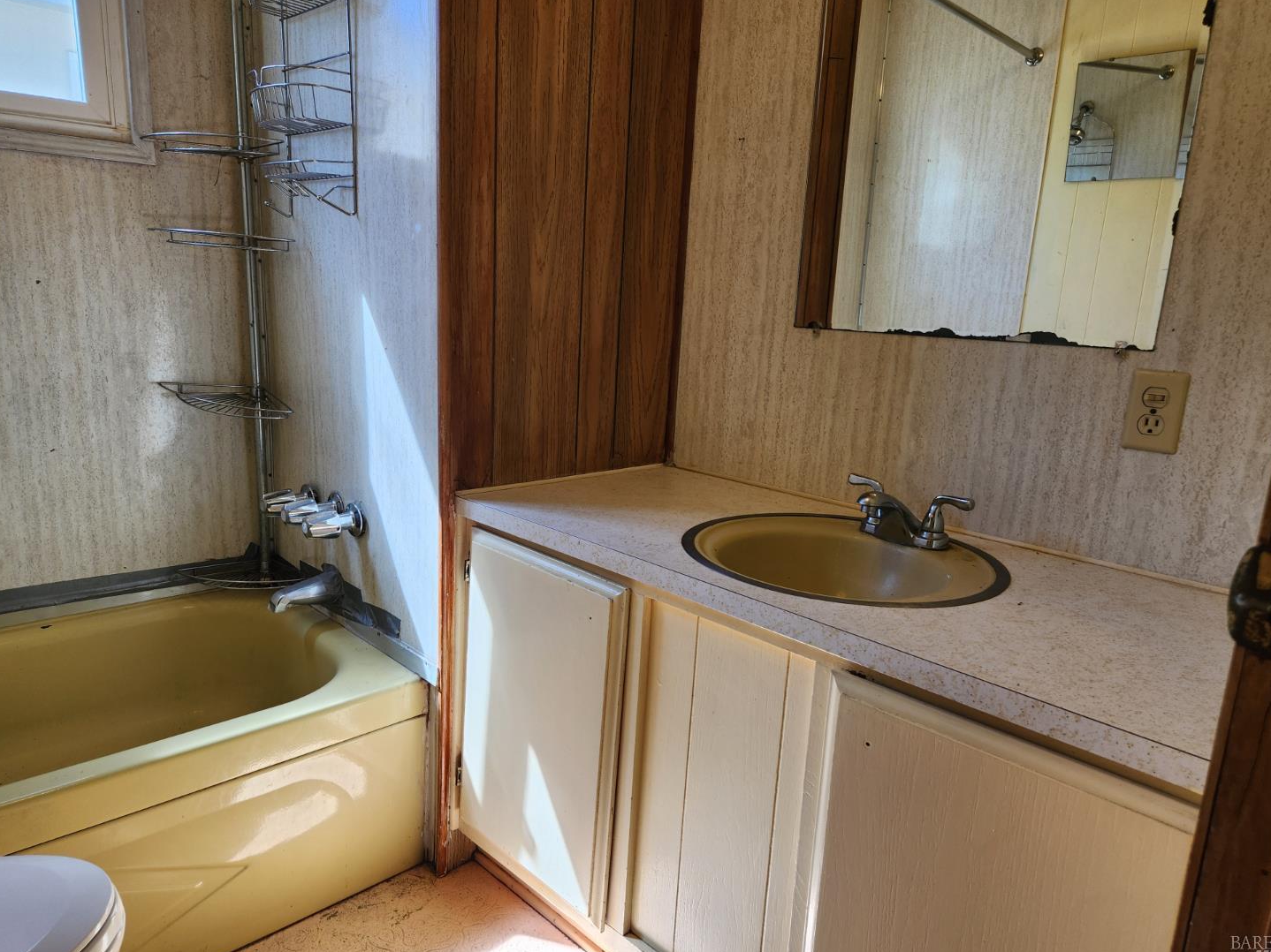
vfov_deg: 56.8
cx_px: 640
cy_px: 477
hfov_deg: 71.6
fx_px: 881
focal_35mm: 24
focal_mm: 5.4
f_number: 1.8
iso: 50
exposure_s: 1/180
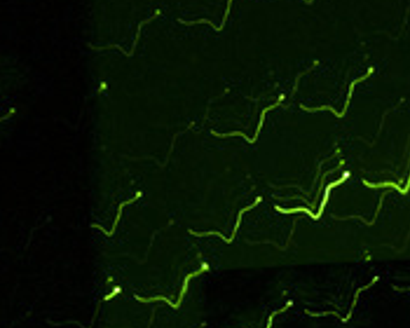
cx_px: 460
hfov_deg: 8.5
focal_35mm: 226
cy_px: 895
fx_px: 2742
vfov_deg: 6.4
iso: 250
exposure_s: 1/2.5
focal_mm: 18
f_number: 3.5
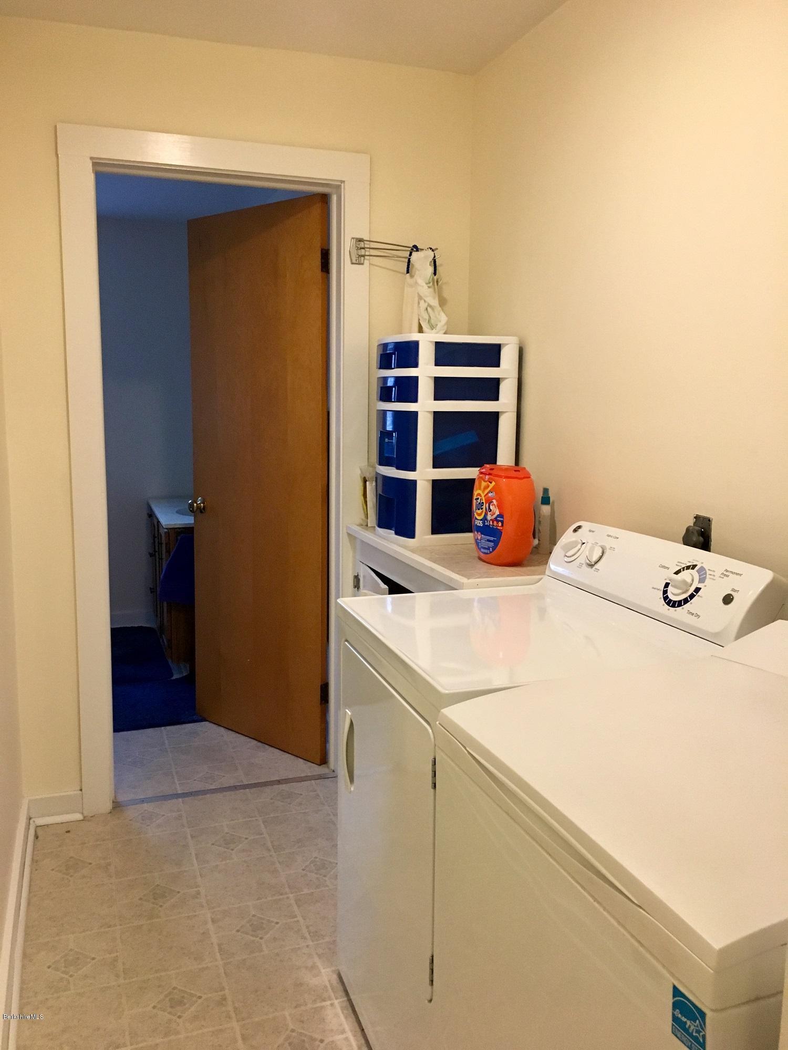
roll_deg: +0.7
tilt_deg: -8.4
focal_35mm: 29
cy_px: 525
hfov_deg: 48.2
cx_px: 394
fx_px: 880
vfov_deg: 61.7
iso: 160
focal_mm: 4.15
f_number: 2.2
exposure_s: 1/30
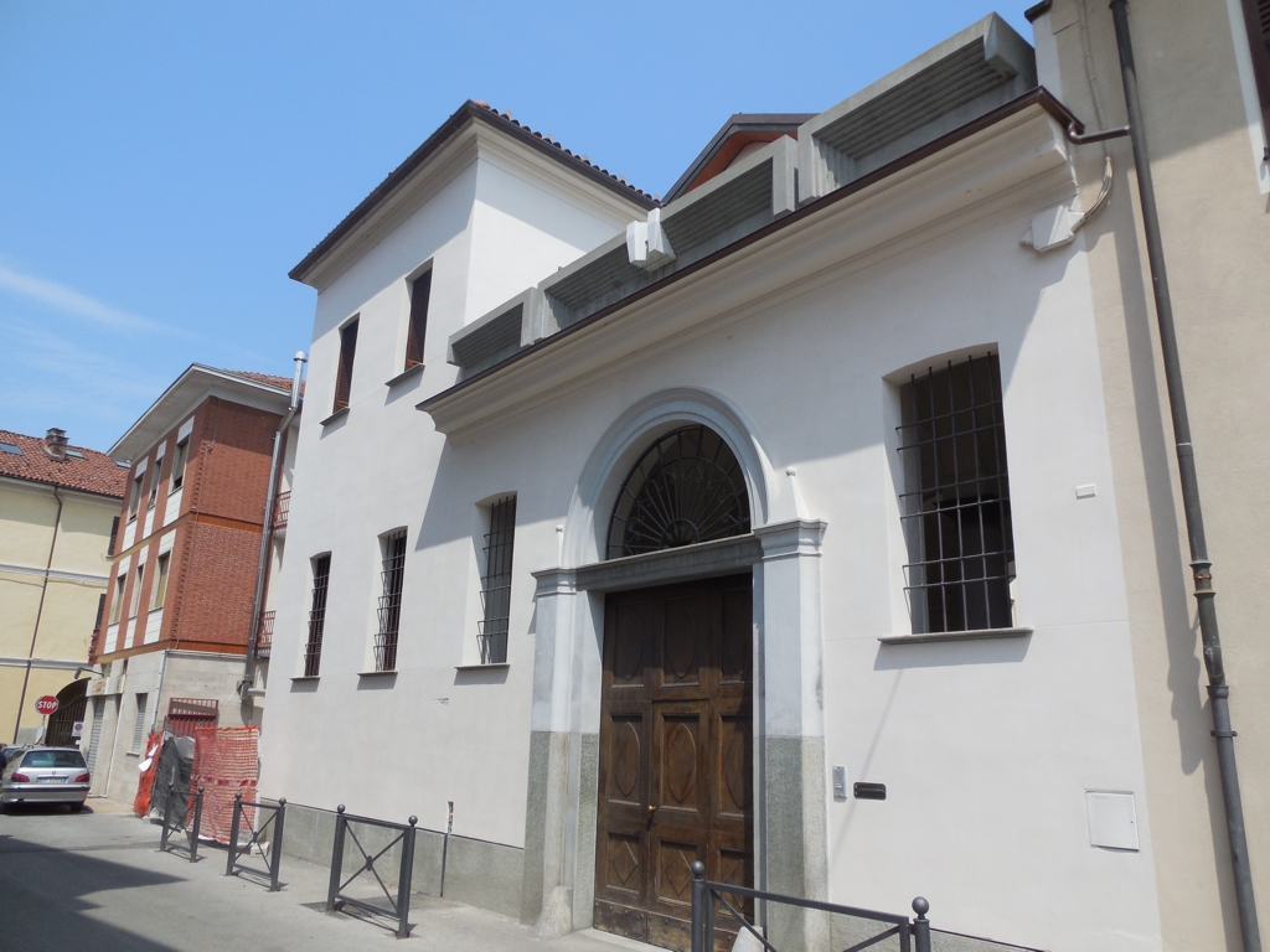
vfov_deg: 54.9
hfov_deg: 69.4
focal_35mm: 25
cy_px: 476
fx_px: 917
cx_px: 635
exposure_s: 1/2000
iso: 125
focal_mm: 4.5
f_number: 3.1
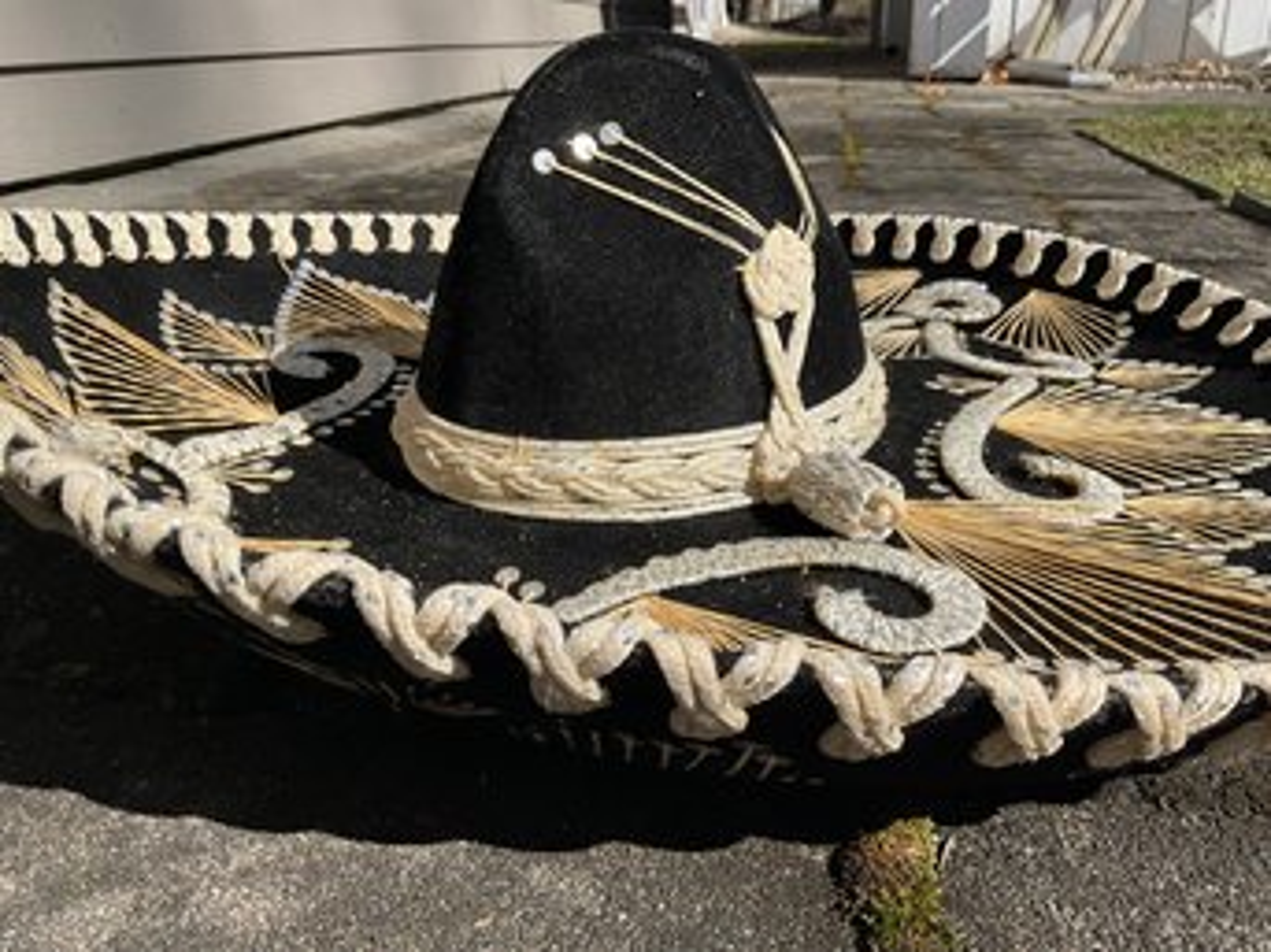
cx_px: 636
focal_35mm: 29
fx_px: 1064
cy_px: 476
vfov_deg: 48.2
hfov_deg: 61.7
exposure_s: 1/1534
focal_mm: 3
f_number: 1.8
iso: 25
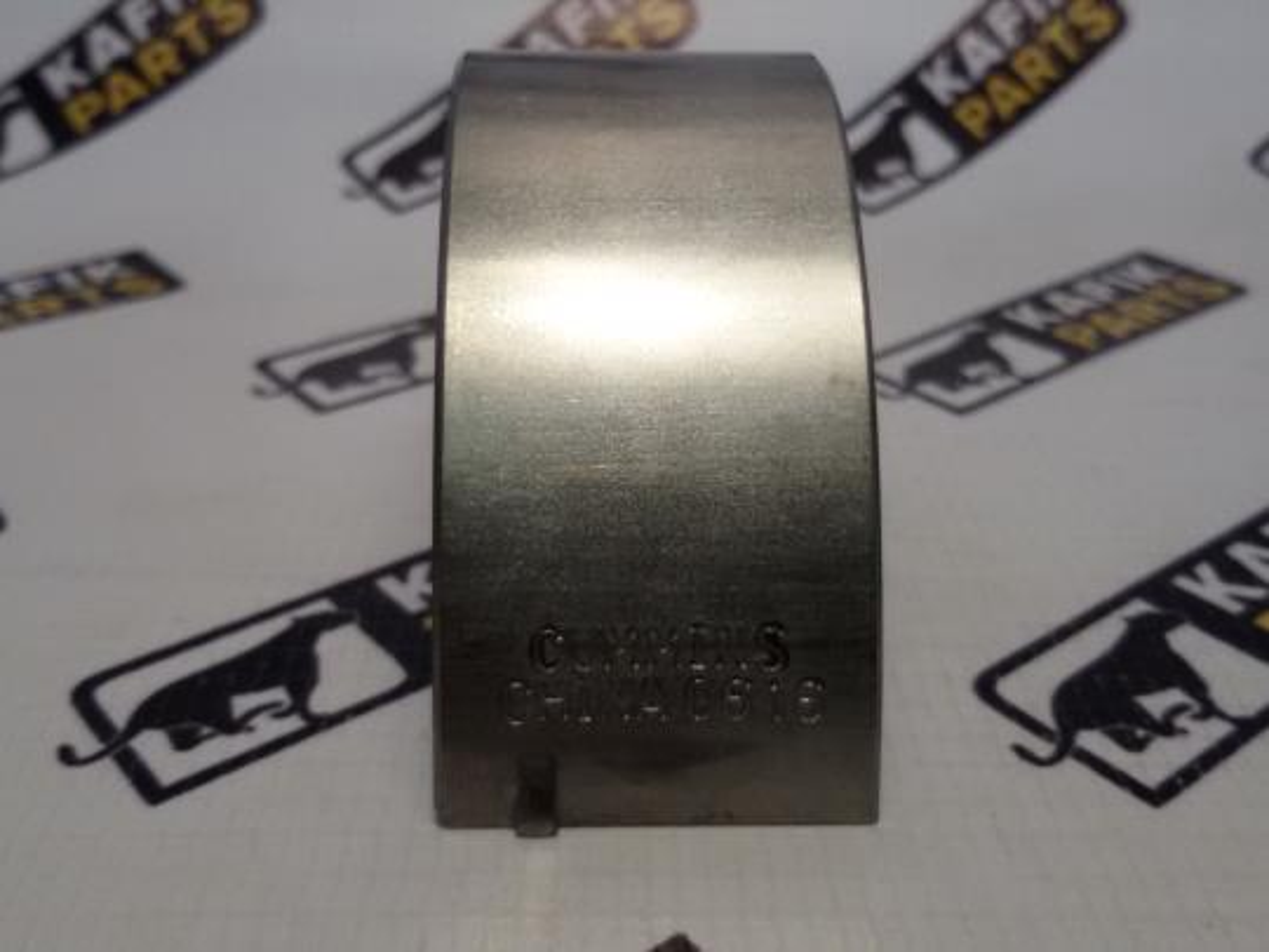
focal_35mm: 31
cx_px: 634
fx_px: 1136
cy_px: 476
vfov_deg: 45.4
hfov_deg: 58.4
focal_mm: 2.93
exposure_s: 1/100
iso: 80
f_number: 2.4
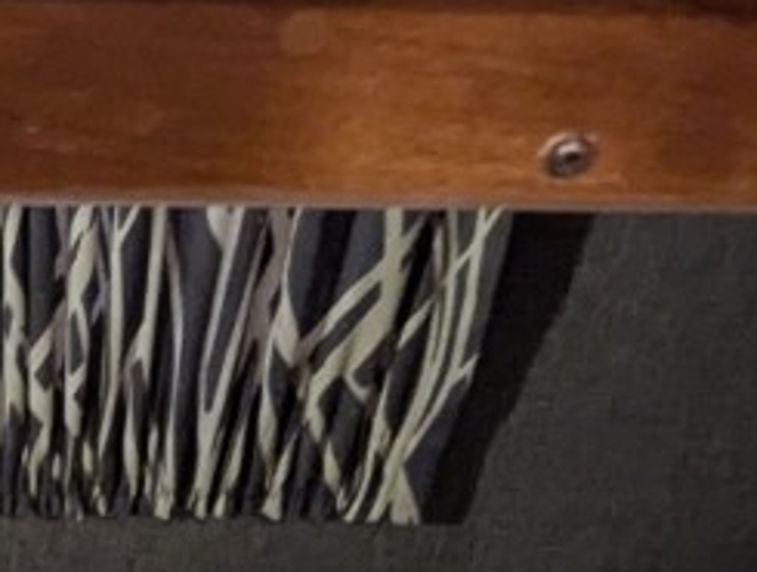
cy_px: 853
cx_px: -249
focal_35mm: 91
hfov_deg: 19.6
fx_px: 1995
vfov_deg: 15.1
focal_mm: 2.35
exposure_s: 1/23.8
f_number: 2.2
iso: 843
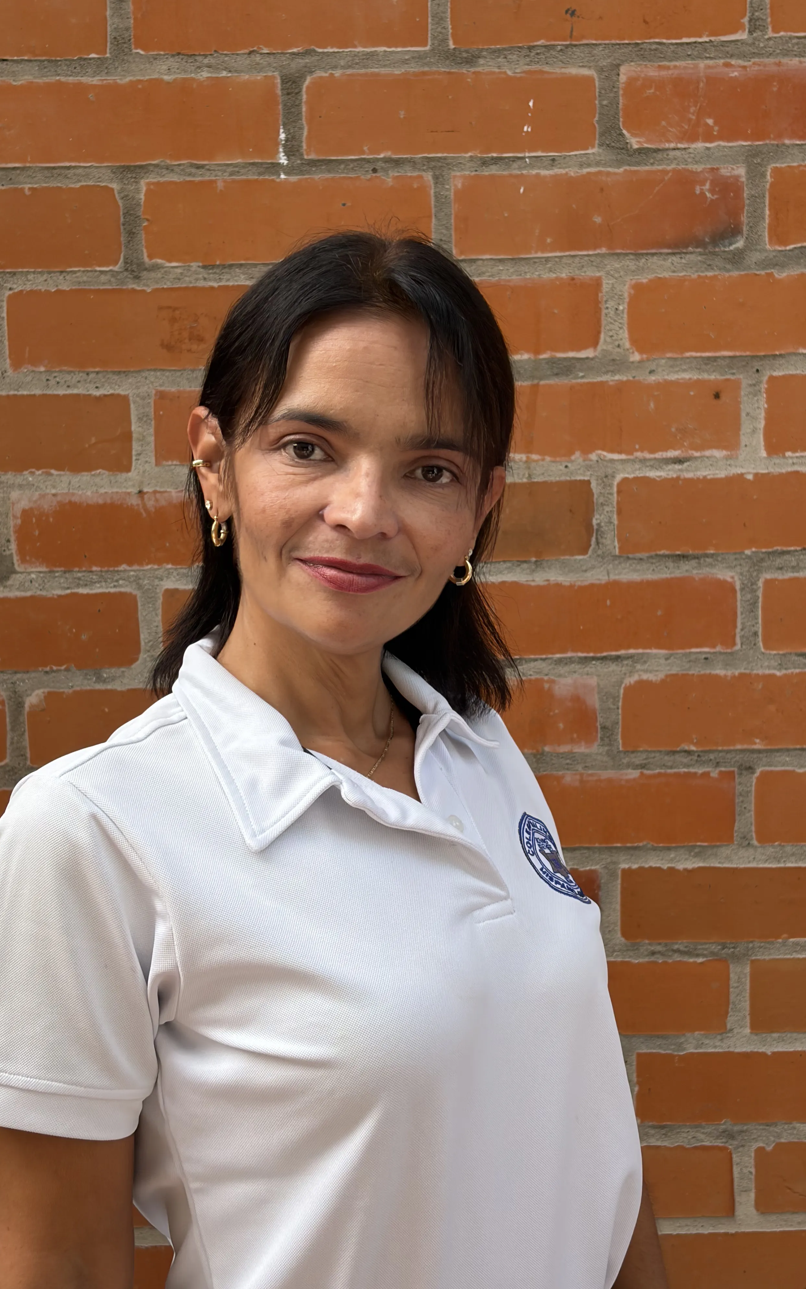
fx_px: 1969
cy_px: 639
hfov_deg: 23.1
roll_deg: +1.5
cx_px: 366
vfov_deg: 36.3
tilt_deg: -9.9
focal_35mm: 56
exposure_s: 1/607
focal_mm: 5.96
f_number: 1.6
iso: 32
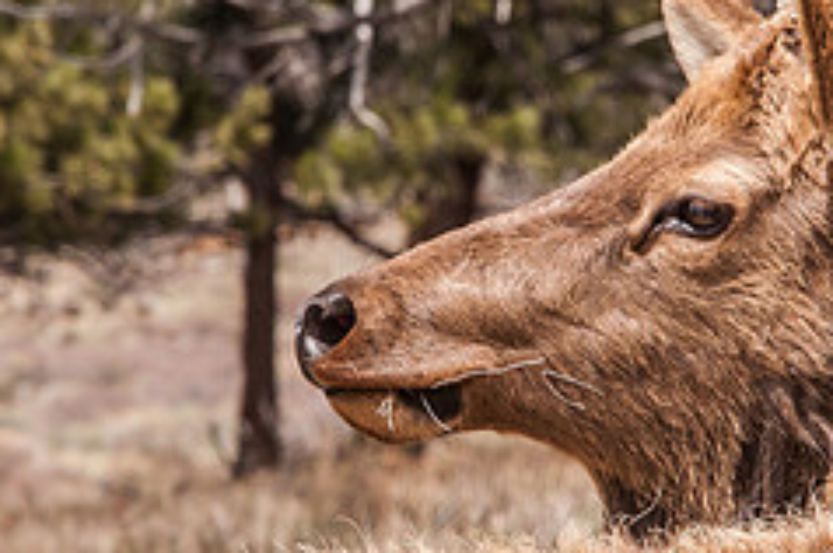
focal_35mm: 731
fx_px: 16891
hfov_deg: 2.8
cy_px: 276
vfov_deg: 1.9
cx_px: 560
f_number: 22
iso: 1250
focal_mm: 300
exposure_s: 1/125
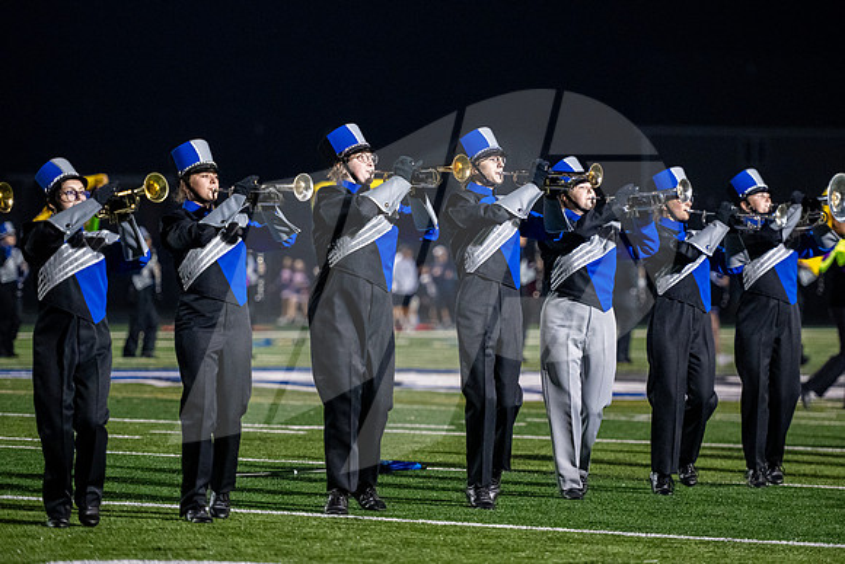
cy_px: 236
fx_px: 4690
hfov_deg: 10.3
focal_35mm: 200
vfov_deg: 6.9
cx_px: 471
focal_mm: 170
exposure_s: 1/1000
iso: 5000
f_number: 2.8
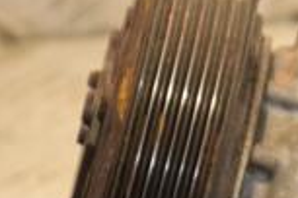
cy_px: 208
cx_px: 454
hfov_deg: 3.3
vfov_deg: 2.2
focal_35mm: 616
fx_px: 5098
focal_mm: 105
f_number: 5.6
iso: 800
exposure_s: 1/100
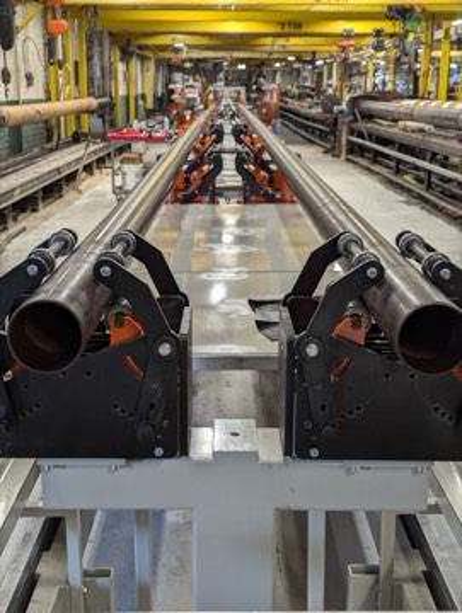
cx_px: 231
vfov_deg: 39.6
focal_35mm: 48
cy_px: 306
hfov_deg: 30.3
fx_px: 852
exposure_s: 1/40
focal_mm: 6.81
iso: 117
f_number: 1.85
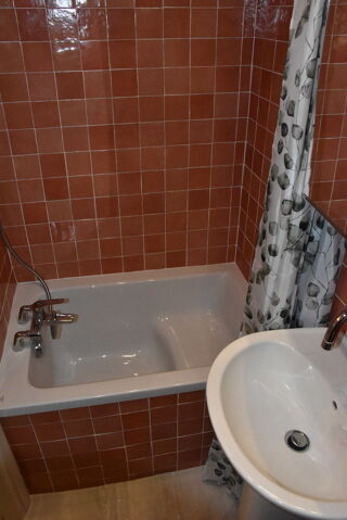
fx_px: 433
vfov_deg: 61.9
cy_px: 260
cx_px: 174
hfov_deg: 43.7
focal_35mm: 30
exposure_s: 1/200
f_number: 13
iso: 5000
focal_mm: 20
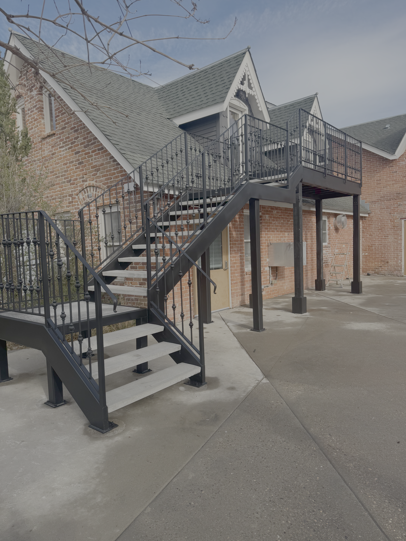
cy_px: 270
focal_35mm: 24
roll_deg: +2.1
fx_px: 375
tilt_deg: -4.5
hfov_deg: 56.8
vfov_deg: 71.6
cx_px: 203
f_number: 1.78
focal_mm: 6.76
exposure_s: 1/1767
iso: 80
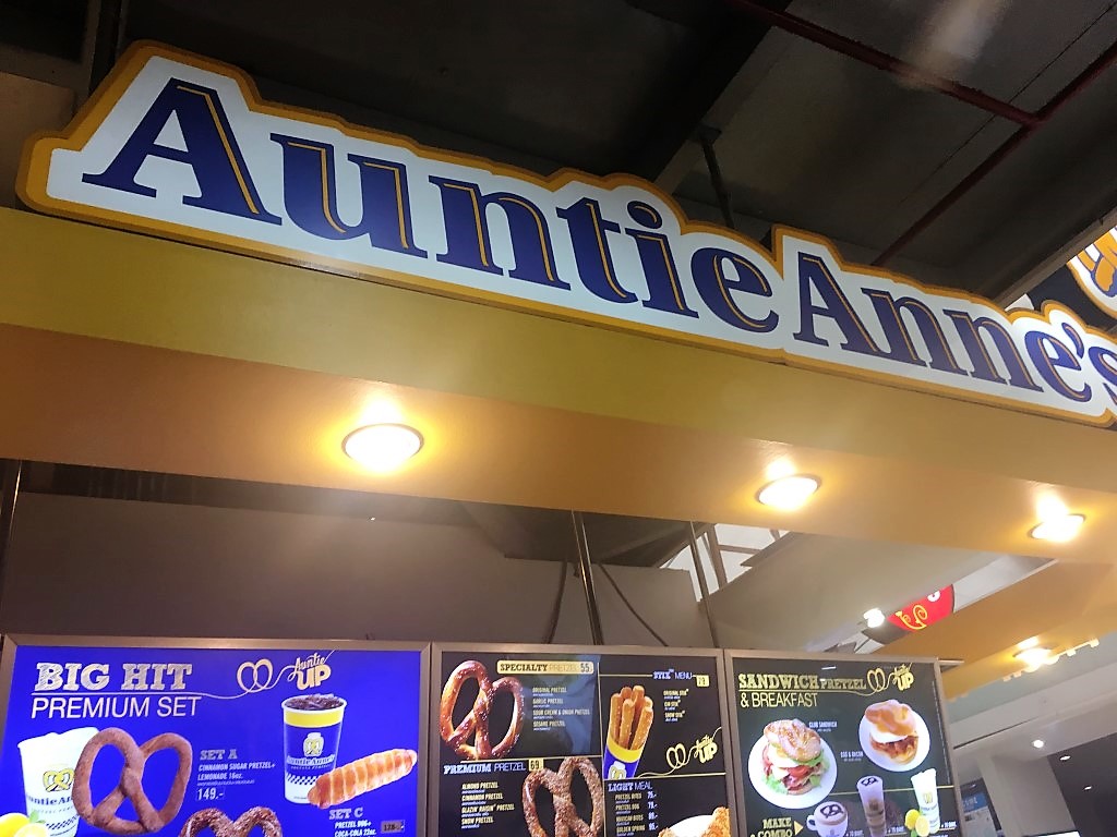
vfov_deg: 48.2
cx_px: 558
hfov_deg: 61.7
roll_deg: +9.7
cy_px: 418
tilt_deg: +31.0
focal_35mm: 29
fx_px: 936
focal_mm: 4.15
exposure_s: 1/33
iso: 50
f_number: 2.2
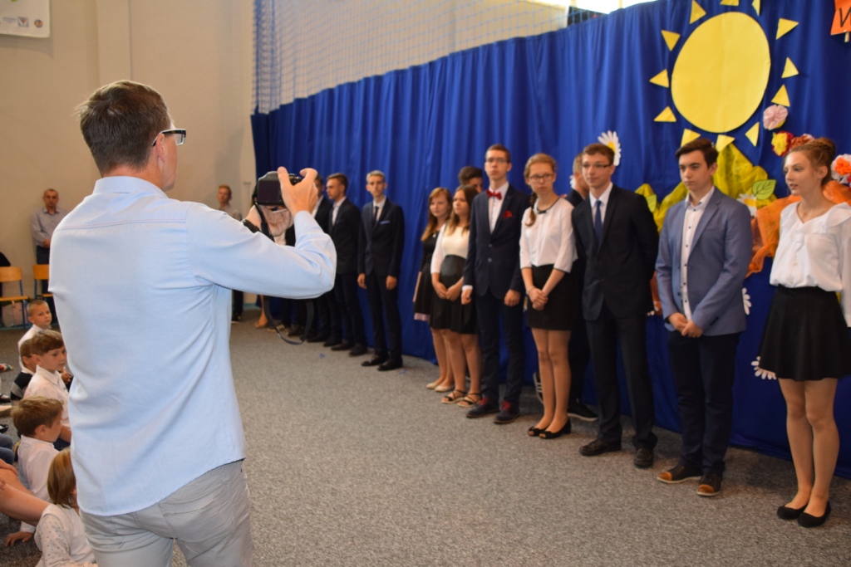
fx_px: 745
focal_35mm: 32
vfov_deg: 41.7
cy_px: 284
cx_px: 426
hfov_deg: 59.5
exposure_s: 1/100
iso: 800
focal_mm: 21
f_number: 5
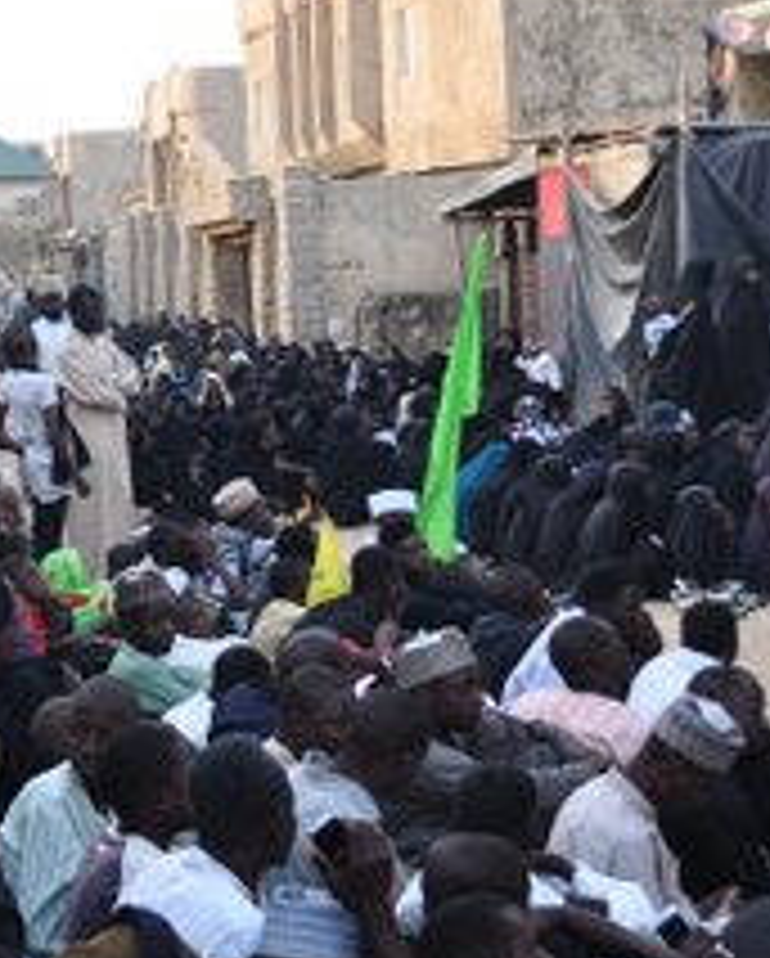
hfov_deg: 19.8
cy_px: 510
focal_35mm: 76
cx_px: 86
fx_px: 2160
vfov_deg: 25.0
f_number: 4.5
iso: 400
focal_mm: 24
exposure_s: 1/80
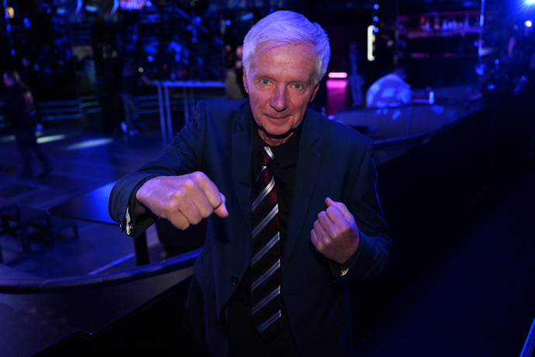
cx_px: 268
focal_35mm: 35
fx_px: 520
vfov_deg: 37.9
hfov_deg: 54.4
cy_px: 178
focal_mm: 35
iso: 2000
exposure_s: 1/100
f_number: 3.5
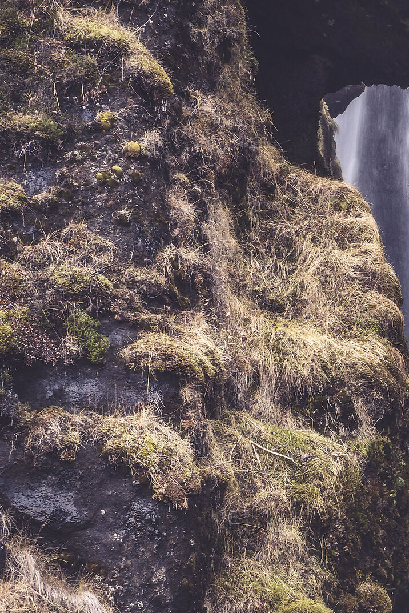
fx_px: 2095
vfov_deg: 16.6
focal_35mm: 123
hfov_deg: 11.0
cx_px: 426
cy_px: 432
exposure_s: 1/40
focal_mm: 55
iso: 1000
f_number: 8
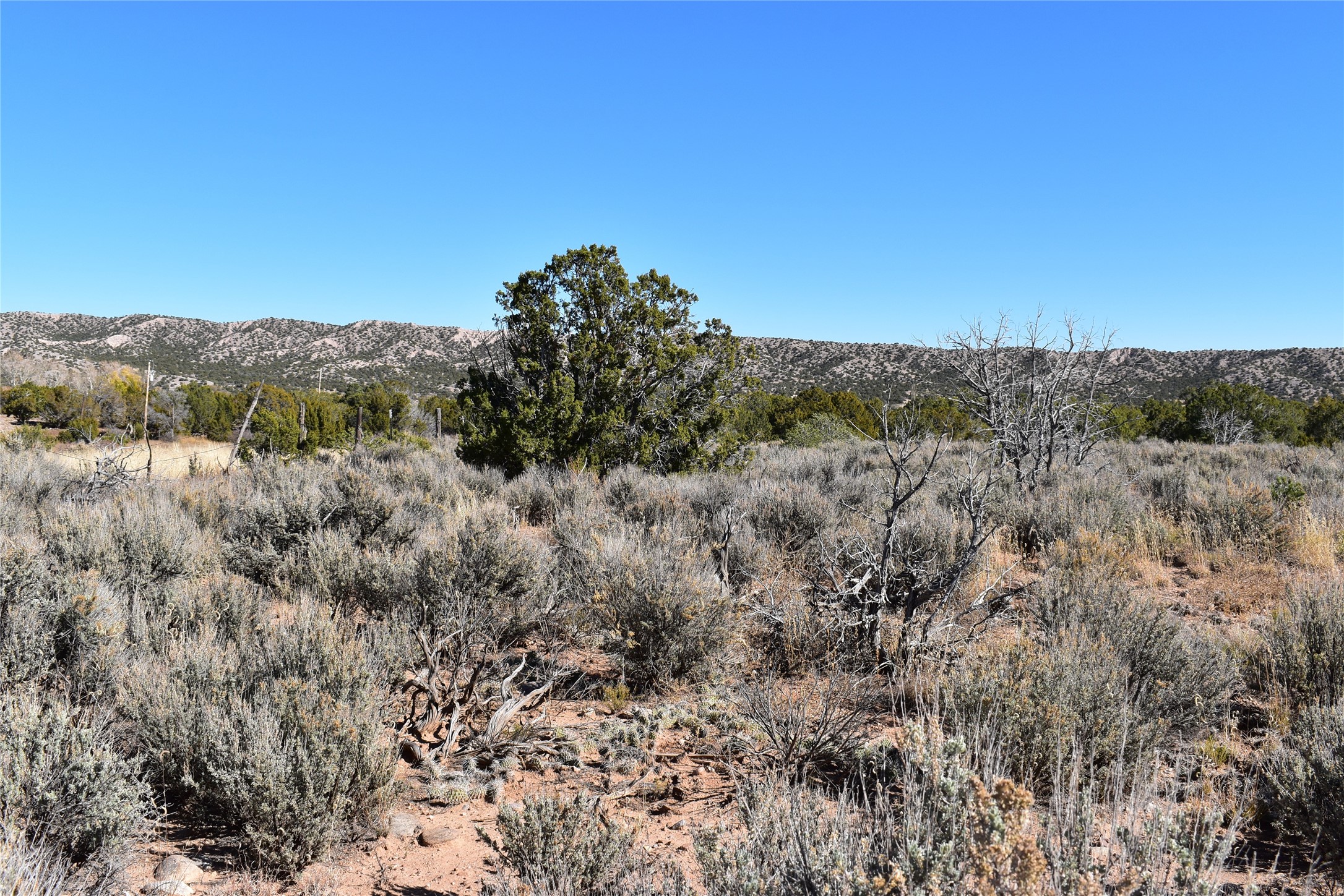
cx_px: 672
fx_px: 1400
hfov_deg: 51.3
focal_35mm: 38
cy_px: 448
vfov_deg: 35.5
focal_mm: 25
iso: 400
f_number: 11
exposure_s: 1/500
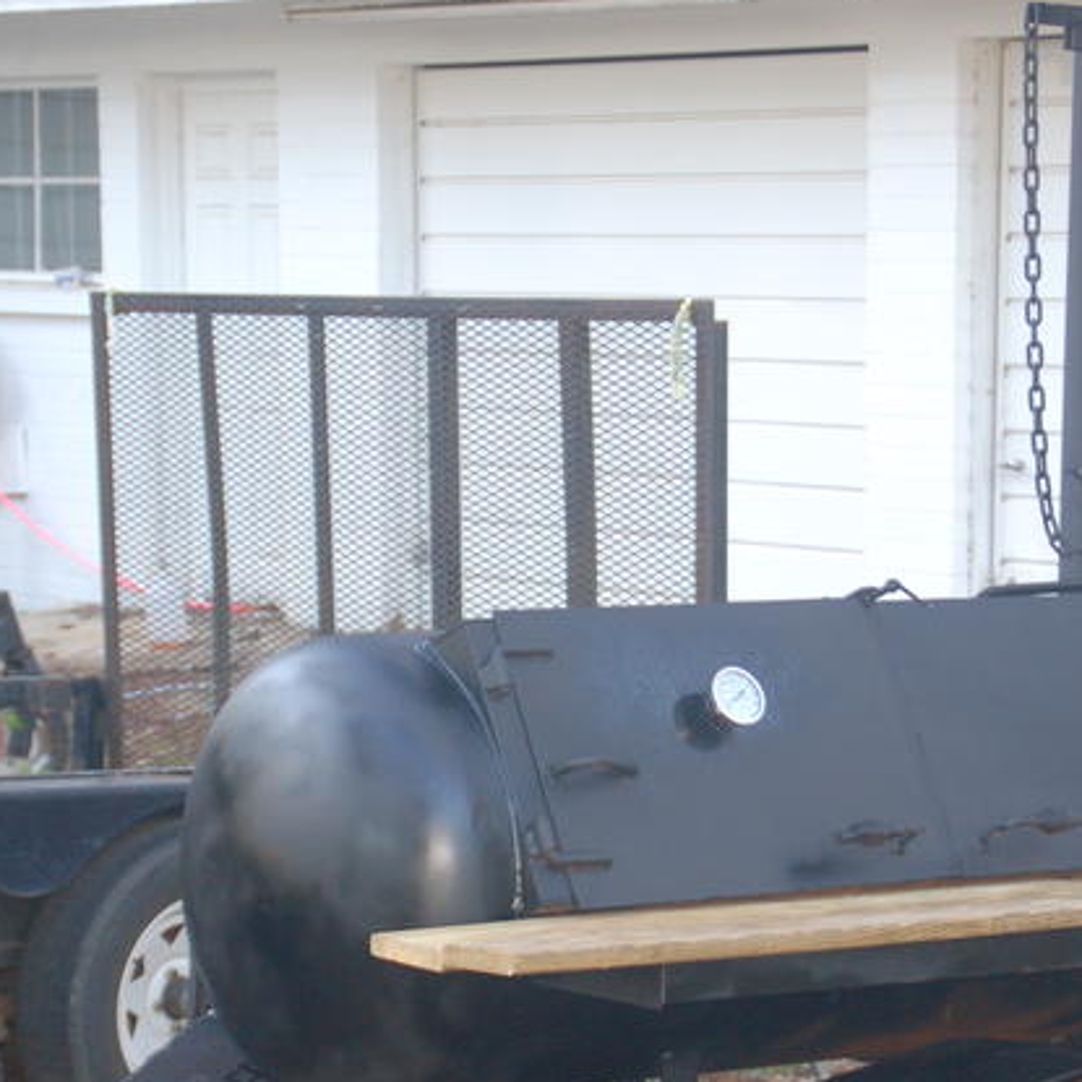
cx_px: 493
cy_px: 720
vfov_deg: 15.0
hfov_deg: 15.0
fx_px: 4102
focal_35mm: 116
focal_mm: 42
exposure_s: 1/60
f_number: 4.8
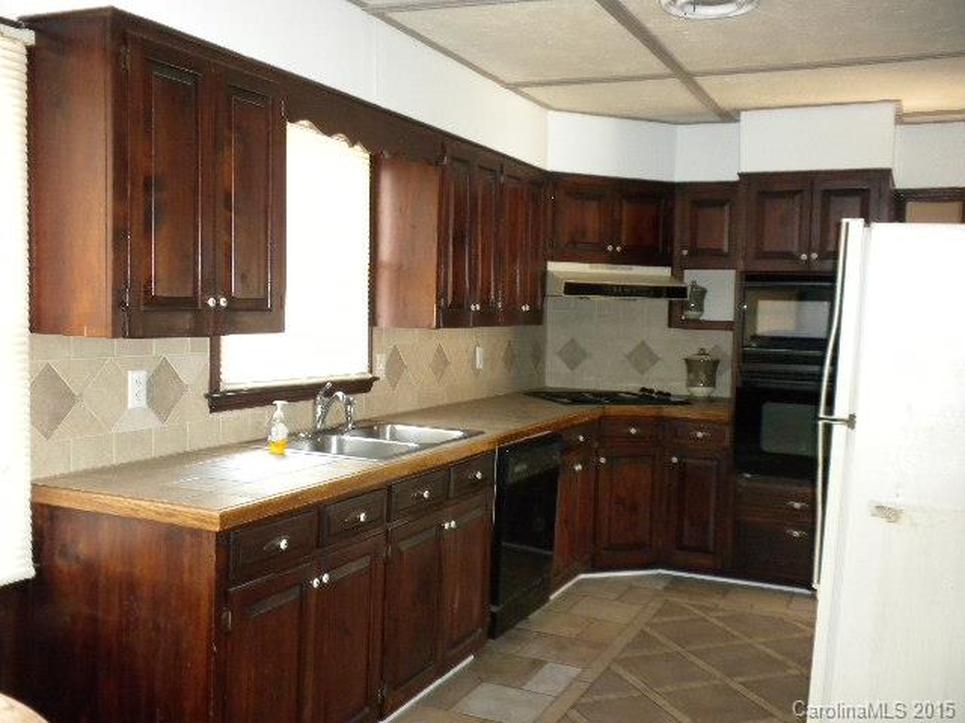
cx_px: 482
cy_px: 362
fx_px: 1031
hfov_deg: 50.1
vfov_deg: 38.7
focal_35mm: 37
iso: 400
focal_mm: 6.6
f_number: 3.5
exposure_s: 1/30
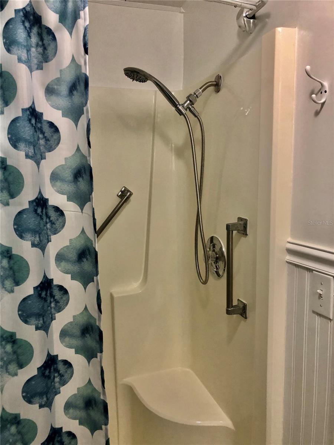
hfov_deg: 49.7
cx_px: 167
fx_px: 360
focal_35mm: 28
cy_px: 222
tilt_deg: -10.0
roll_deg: +0.6
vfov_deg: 63.4
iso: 40
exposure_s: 1/30
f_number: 1.8
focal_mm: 4
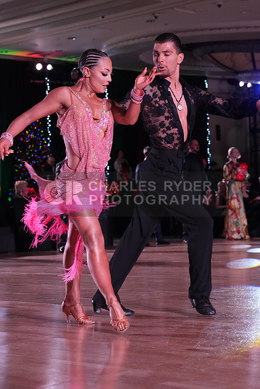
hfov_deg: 14.6
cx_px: 130
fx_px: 1018
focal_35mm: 94
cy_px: 194
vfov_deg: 21.7
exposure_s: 1/250
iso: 5000
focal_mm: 94
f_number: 7.1
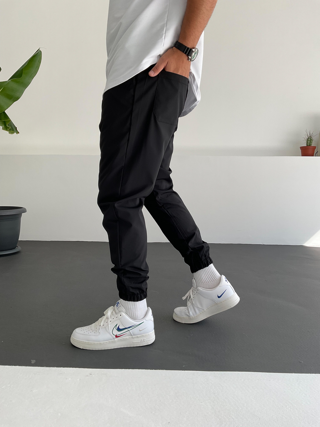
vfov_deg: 61.7
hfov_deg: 48.2
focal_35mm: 29
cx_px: 160
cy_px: 214
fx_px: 357
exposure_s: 1/200
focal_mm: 3
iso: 16
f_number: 1.8
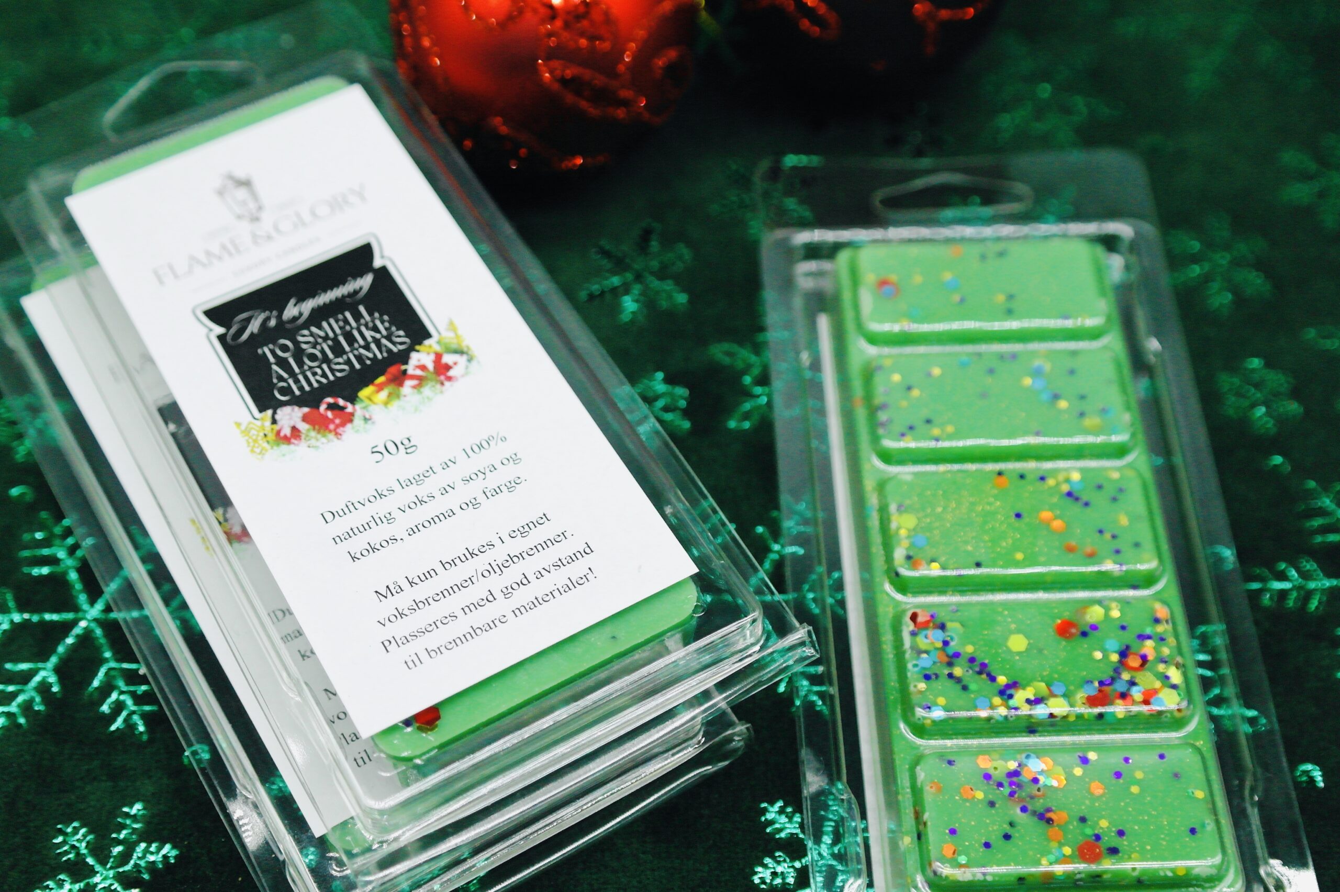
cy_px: 446
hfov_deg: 37.5
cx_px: 670
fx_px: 1972
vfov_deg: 25.5
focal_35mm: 53
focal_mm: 35
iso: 800
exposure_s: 1/640
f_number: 5.6
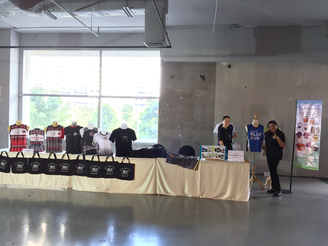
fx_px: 275
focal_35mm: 29
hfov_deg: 61.7
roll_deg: -3.3
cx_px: 164
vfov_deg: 48.2
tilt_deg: -3.0
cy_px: 123
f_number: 2.2
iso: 125
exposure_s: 1/33
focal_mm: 4.15
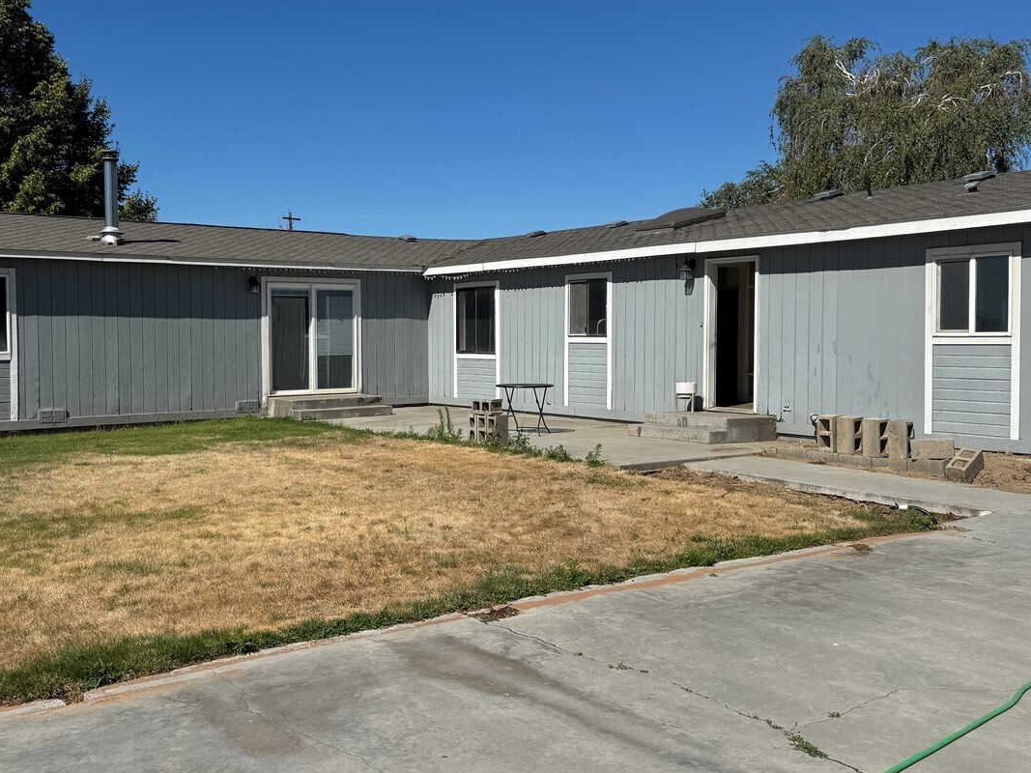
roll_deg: +0.3
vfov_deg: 39.6
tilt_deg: -1.2
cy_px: 368
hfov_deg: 51.2
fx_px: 1072
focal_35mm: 36
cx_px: 444
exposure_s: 1/7937
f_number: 1.78
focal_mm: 6.76
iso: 80
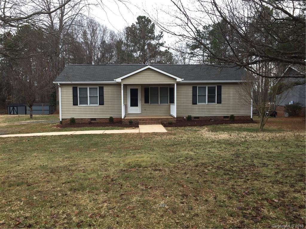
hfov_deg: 61.7
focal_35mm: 29
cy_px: 114
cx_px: 153
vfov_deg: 48.2
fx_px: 256
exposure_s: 1/154
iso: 32
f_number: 2.2
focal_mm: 4.15
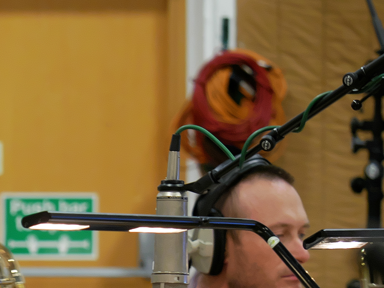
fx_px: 4840
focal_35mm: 436
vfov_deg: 3.4
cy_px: 341
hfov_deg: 4.5
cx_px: -142
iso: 800
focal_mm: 68
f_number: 2.8
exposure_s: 1/50
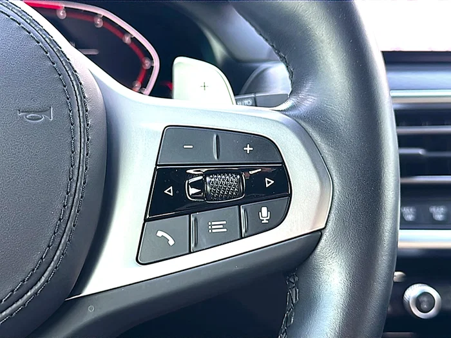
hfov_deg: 46.8
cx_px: 226
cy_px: 169
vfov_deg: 36.0
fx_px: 521
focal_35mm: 40
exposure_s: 1/105
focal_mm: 6.86
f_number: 1.78
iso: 80
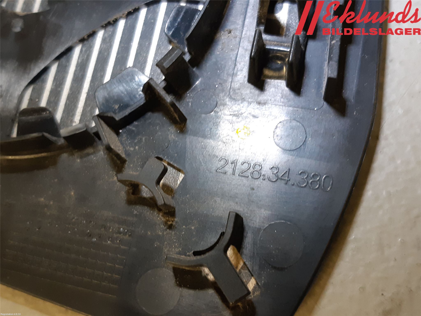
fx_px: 316
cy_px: 158
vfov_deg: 53.1
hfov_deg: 67.3
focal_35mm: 26
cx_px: 210
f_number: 1.7
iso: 160
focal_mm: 3.93
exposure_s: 1/50
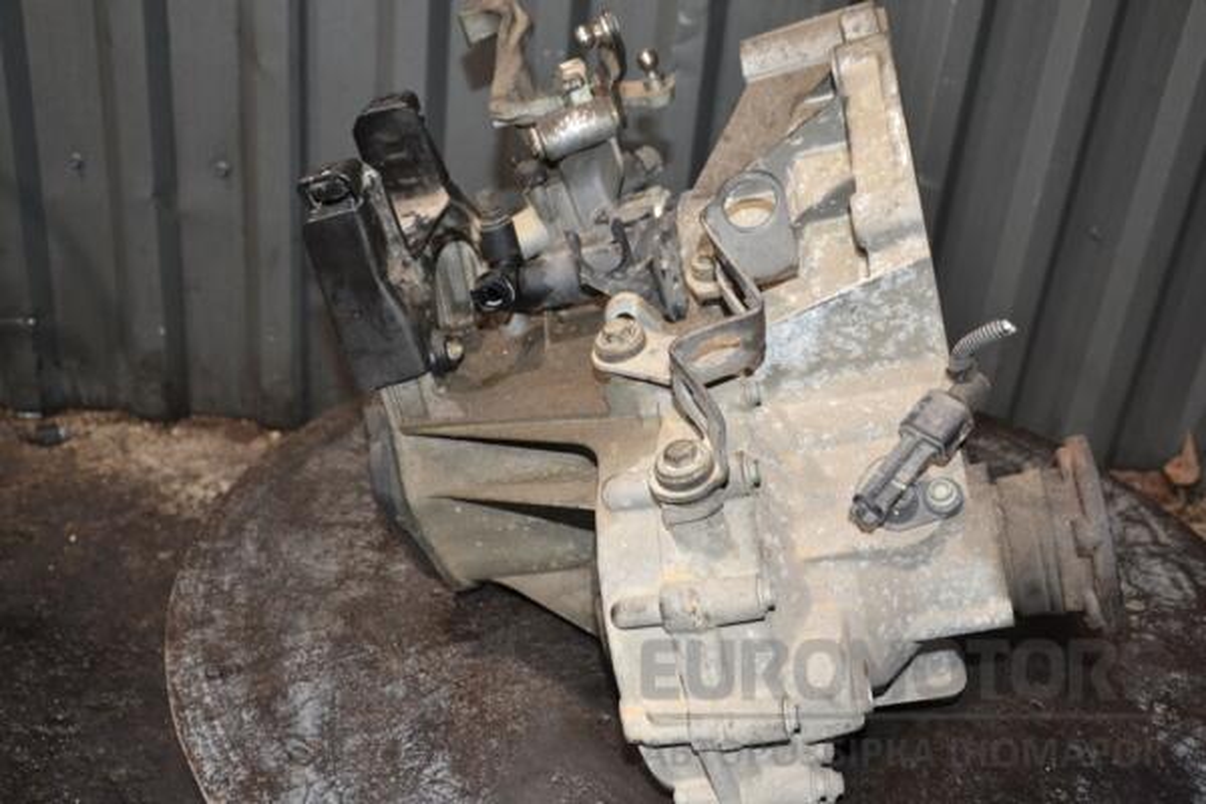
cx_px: 603
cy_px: 402
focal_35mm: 38
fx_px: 1256
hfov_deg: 51.3
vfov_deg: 35.5
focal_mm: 25
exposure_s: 1/60
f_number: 5
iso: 800
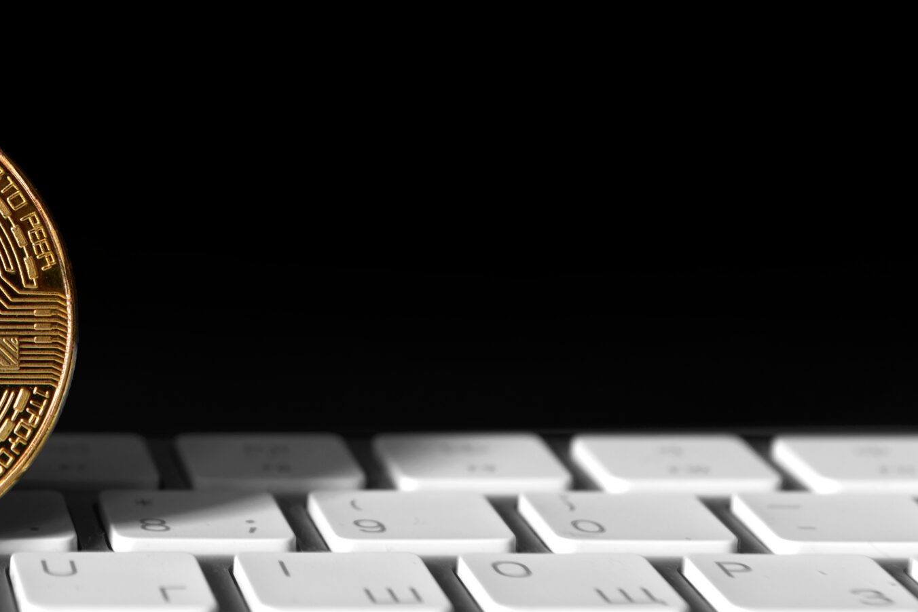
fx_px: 3188
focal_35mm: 125
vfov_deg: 11.0
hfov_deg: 16.2
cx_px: 71
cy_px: 200
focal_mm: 66
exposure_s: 1/2
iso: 100
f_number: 7.1
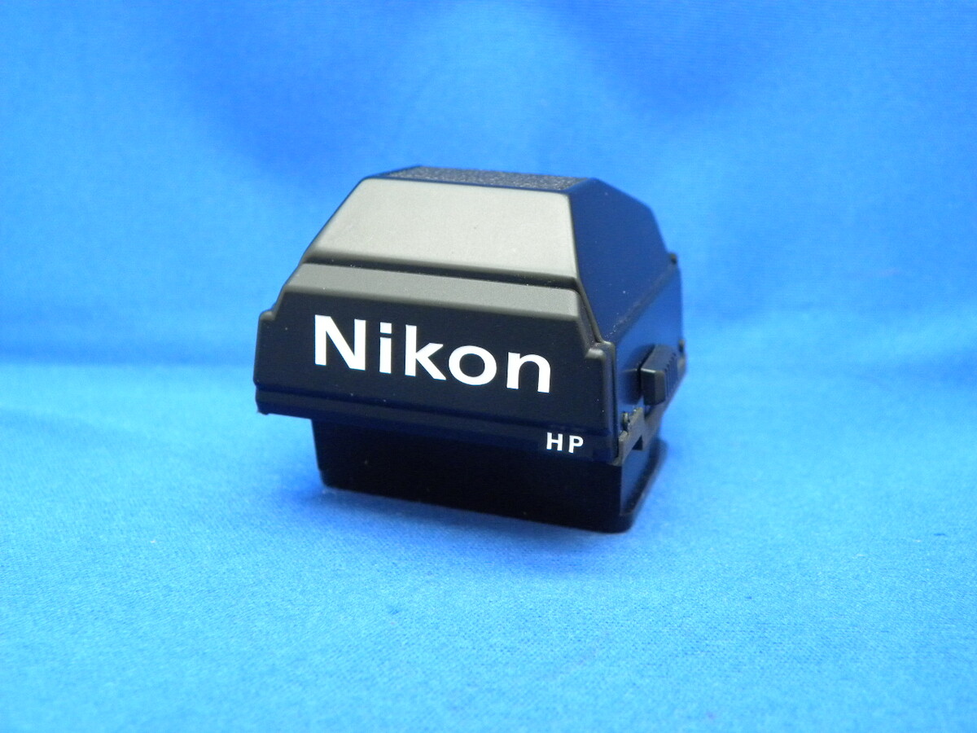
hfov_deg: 45.8
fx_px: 1157
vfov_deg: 35.1
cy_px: 366
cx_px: 488
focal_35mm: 41
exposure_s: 1/40.1
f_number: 3.2
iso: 400
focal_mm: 7.3
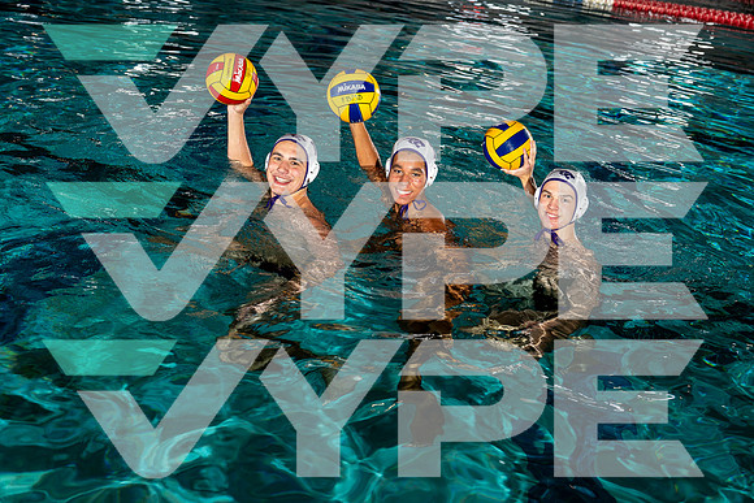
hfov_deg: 44.5
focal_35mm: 44
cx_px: 377
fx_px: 922
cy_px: 252
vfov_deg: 30.5
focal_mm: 44
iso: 100
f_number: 4
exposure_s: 1/250
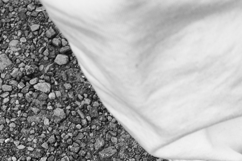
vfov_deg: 7.5
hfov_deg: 11.2
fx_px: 1202
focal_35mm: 179
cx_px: 300
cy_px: 257
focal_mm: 40
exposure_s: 1/500
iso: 400
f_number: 7.1
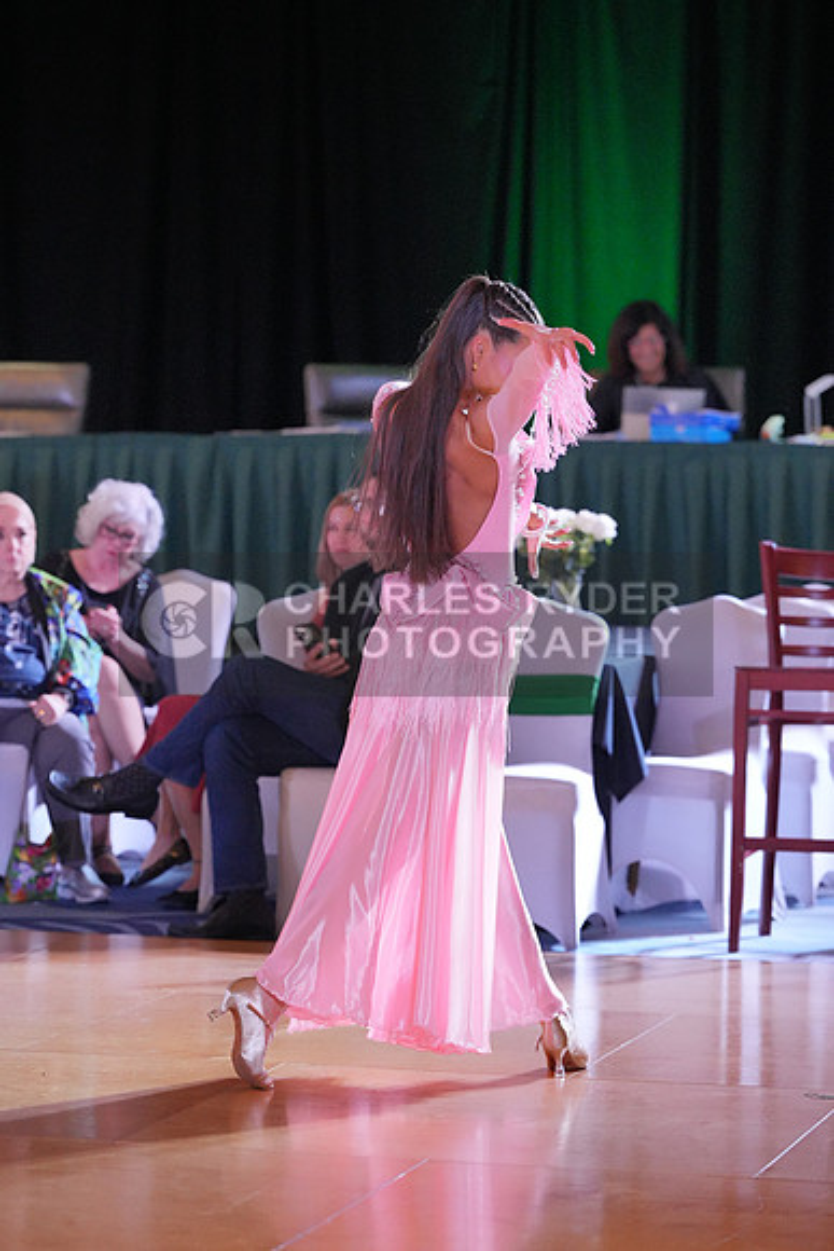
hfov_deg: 10.2
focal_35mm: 135
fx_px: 4688
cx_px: 417
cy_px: 626
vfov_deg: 15.2
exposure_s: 1/500
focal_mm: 135
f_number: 3.5
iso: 6400
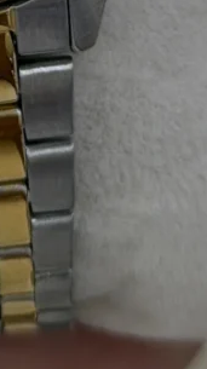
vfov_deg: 11.2
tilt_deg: -62.9
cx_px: -100
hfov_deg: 6.5
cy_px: -218
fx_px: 1790
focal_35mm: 183
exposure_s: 1/706
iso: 80
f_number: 1.78
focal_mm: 6.76
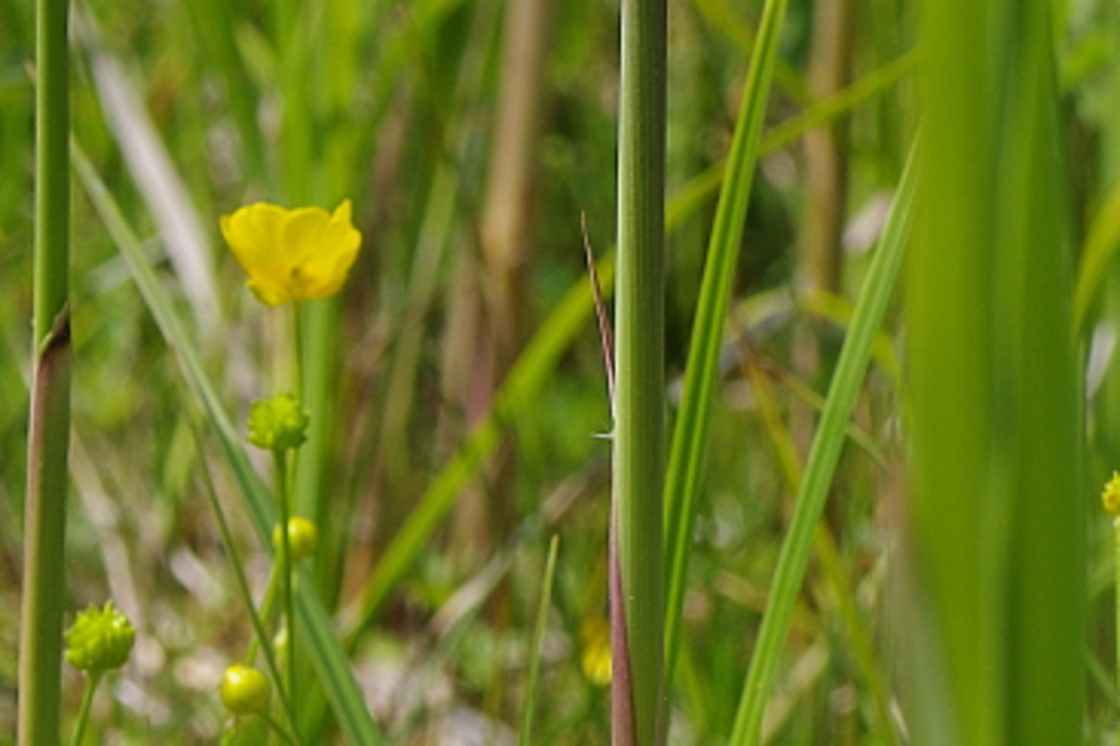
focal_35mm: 553
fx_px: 17203
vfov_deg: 2.5
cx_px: -621
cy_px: 1492
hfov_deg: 3.7
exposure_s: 1/125
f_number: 10
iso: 100
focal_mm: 90
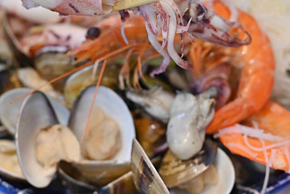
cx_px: 107
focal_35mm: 124
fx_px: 999
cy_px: 50
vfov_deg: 11.0
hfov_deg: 16.5
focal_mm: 50
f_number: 3.2
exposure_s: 1/200
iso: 800
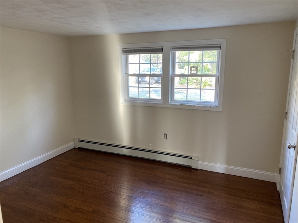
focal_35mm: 26
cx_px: 149
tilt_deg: -9.8
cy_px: 112
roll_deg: -0.1
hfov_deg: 67.3
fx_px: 224
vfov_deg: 53.1
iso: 200
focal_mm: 4.25
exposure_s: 1/60
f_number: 1.8
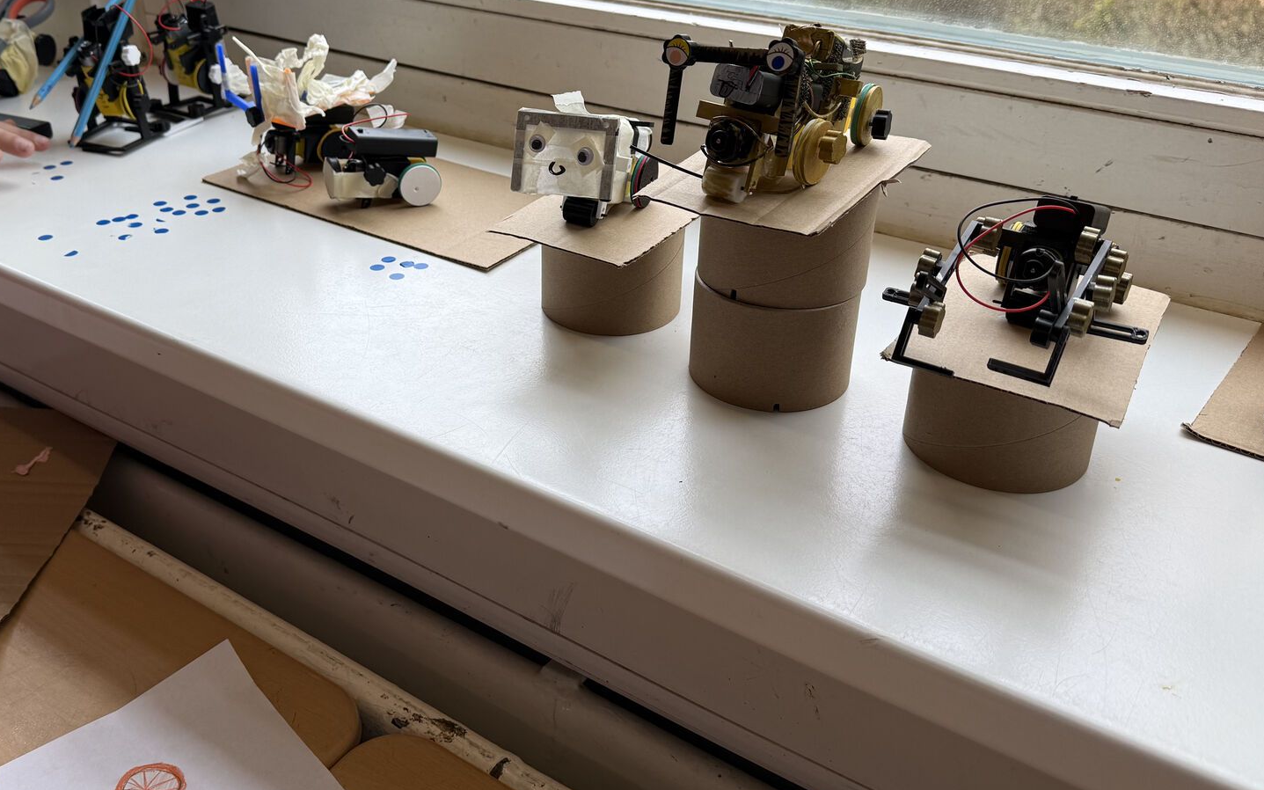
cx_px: 510
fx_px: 1171
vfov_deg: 37.1
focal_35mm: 34
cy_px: 319
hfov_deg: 56.3
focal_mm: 6.76
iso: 80
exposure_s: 1/504
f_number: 1.78
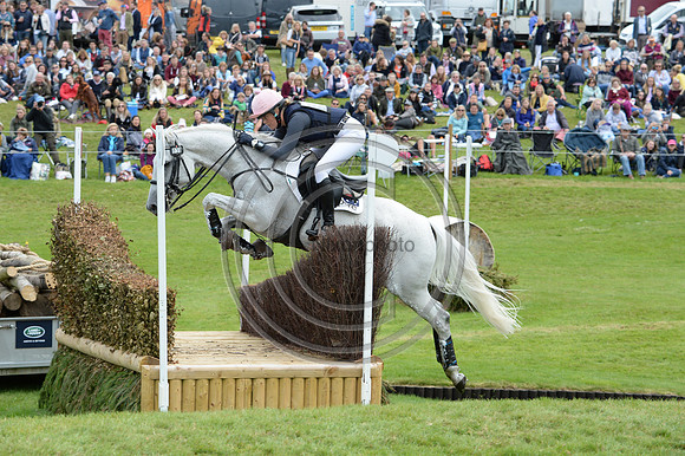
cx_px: 342
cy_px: 228
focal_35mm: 130
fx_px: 2472
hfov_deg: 15.8
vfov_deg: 10.5
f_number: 7.1
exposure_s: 1/1000
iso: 1000
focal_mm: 130
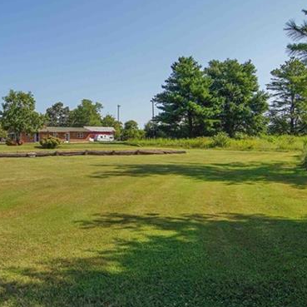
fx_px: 331
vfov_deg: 49.7
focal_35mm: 33
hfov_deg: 48.7
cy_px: 141
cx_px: 97
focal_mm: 14
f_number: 8
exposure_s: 1/500
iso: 200
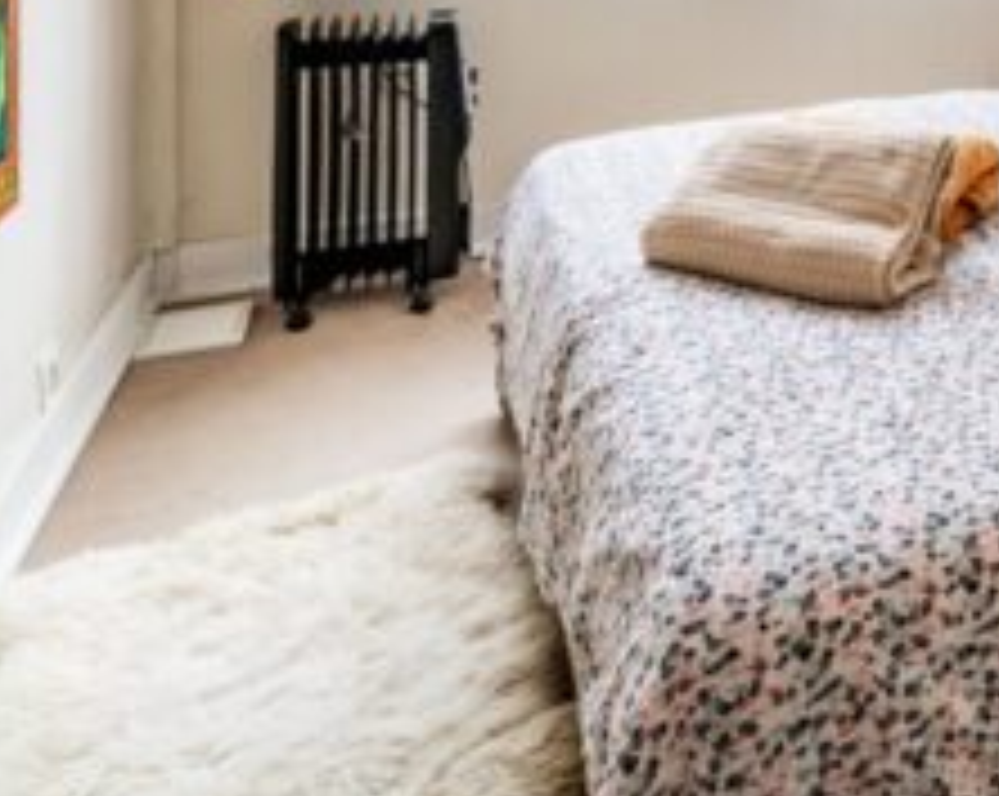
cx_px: 999
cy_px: -193
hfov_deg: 40.9
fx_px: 1152
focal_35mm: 39
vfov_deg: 31.1
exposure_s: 1/60
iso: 500
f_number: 7.1
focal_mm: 12
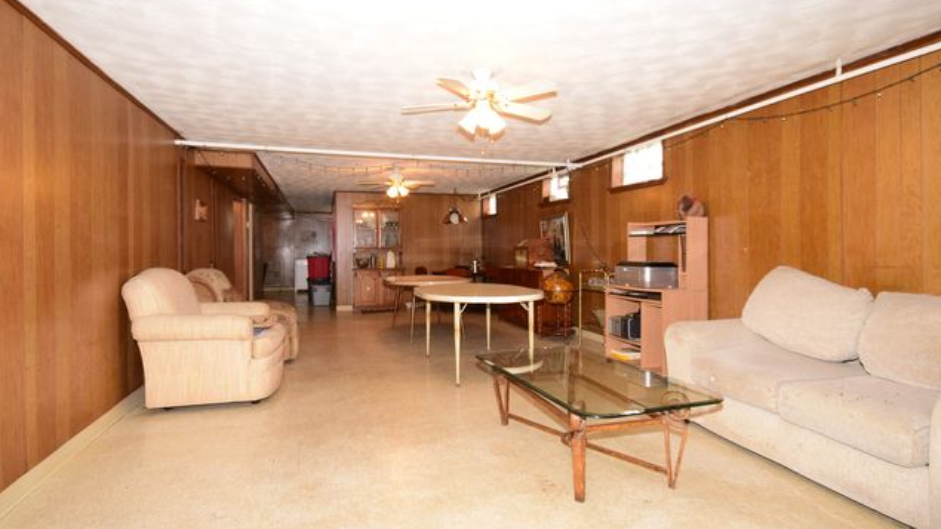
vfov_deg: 58.3
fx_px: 474
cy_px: 254
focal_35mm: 19
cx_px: 470
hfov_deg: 89.6
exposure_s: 1/60
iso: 3200
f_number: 10
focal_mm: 12
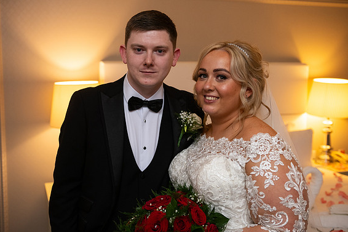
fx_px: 396
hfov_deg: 47.4
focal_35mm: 41
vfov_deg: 32.6
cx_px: 176
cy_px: 114
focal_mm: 40
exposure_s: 1/160
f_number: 3.5
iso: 800
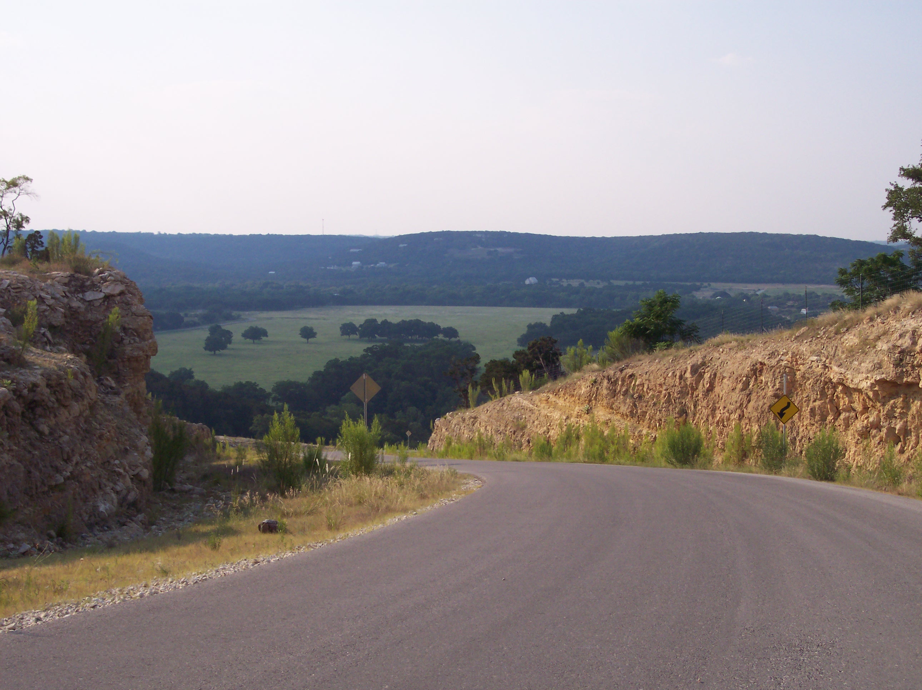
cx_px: 461
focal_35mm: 51
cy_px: 345
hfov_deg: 37.5
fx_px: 1358
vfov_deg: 28.5
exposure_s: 1/500
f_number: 5.6
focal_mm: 10.7
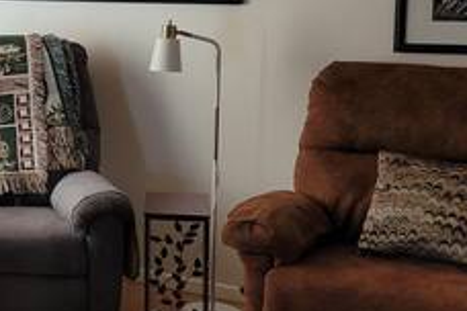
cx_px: -204
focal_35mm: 79
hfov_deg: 22.0
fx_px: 1025
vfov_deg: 17.2
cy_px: 115
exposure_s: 1/120
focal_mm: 5.4
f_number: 1.8
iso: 160
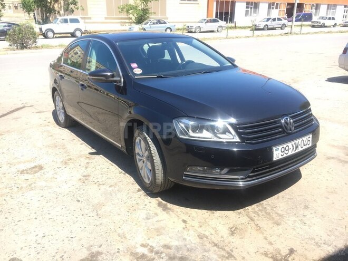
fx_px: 292
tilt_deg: -21.8
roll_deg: -0.7
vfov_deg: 48.2
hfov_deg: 61.7
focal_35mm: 29
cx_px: 174
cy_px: 130
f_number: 2.2
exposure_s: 1/490
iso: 25
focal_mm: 4.15
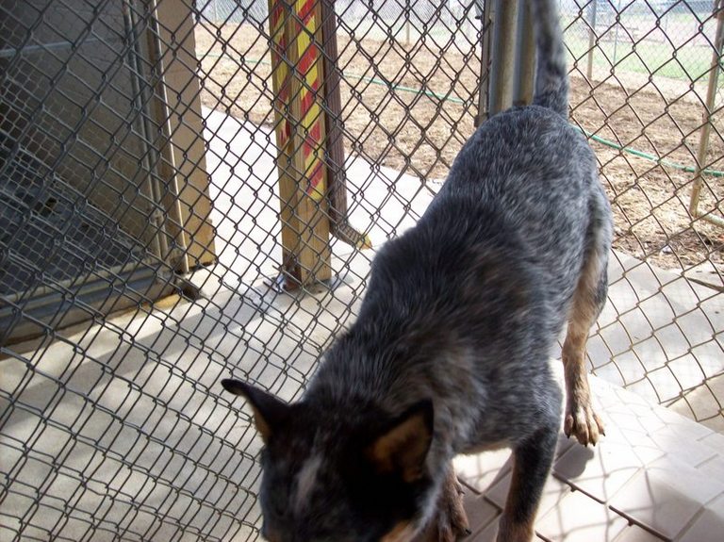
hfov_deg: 51.4
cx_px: 362
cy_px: 271
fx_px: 752
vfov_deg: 39.6
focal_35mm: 36
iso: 80
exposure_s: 1/168
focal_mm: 6
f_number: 2.7
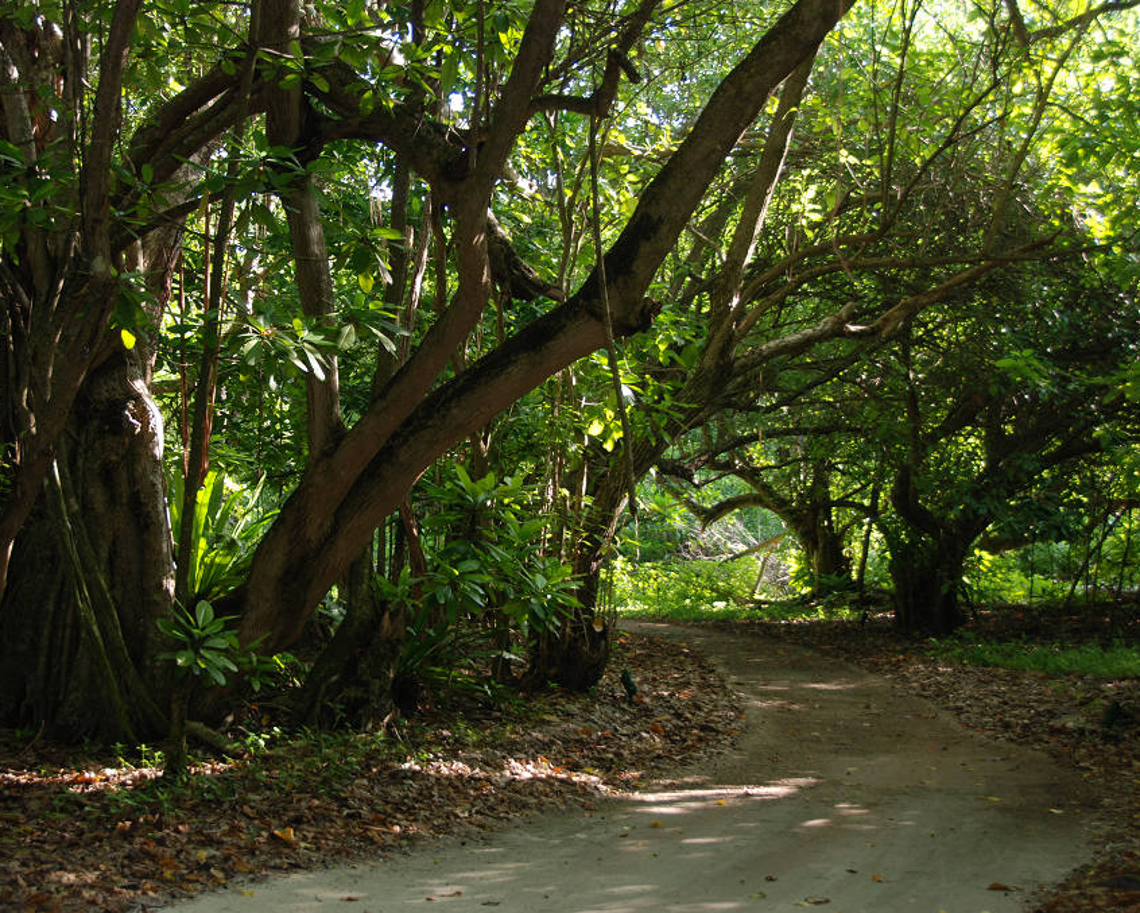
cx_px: 455
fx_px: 1957
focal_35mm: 58
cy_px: 459
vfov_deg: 26.2
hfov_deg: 32.4
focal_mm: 34
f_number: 4.2
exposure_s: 1/60
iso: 200
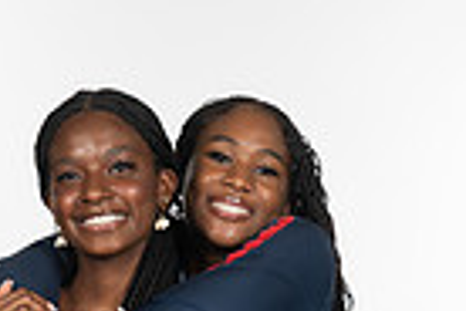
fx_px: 2369
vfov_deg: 7.1
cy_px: 720
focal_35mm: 183
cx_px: 162
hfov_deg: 11.2
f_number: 5.6
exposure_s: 1/250
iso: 200
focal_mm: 56
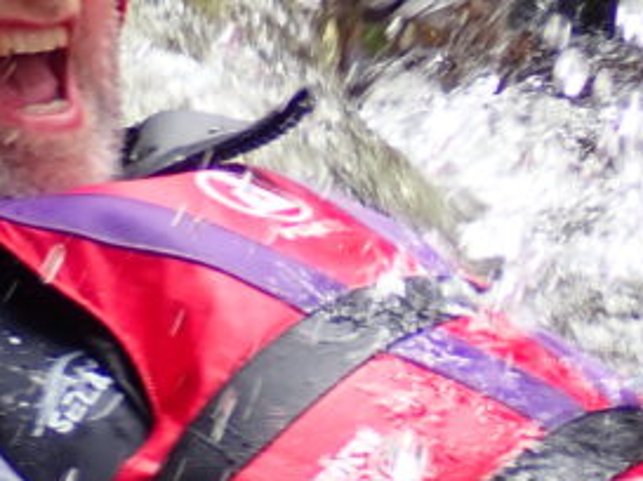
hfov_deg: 5.8
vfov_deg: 4.4
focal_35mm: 339
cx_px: 676
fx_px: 6289
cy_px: 269
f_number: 4.1
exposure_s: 1/160
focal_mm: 13.65
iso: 100
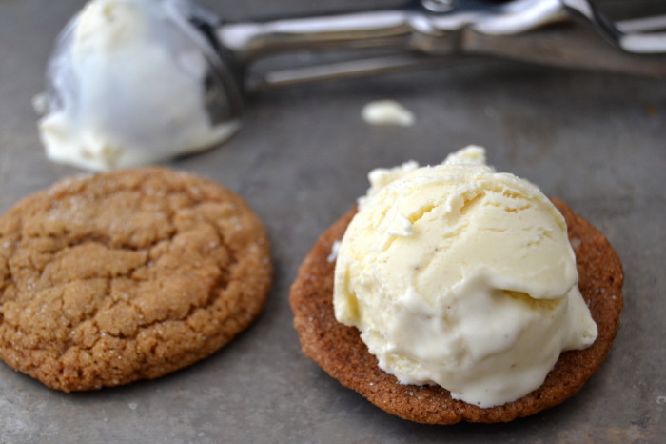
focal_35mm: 82
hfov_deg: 24.6
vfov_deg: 16.5
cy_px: 222
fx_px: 1525
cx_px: 333
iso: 500
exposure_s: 1/500
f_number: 5.6
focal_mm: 55
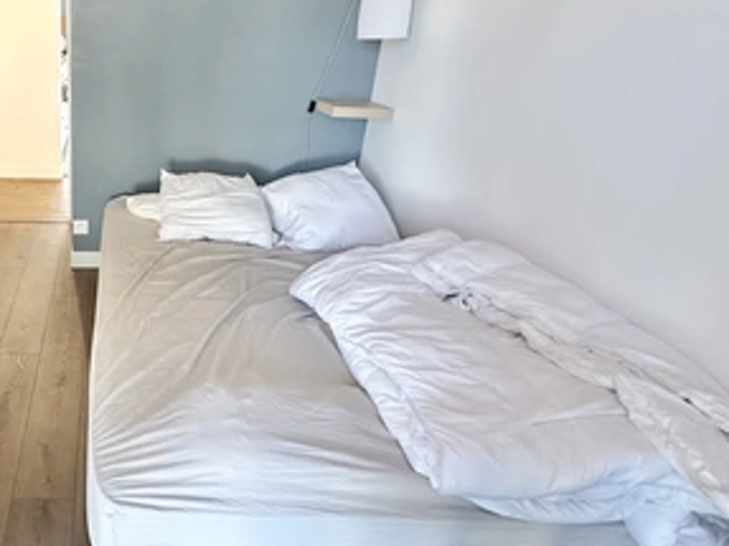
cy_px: 218
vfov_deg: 52.7
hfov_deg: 60.0
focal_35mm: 26
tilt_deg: -19.8
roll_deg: -1.1
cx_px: 113
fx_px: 547
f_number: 2.2
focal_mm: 2.22
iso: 320
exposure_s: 1/84
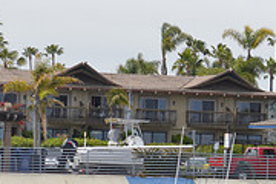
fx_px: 2036
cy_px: 265
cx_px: 276
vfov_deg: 5.1
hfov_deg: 7.7
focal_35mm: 266
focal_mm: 55
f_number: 9
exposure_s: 1/320
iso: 100
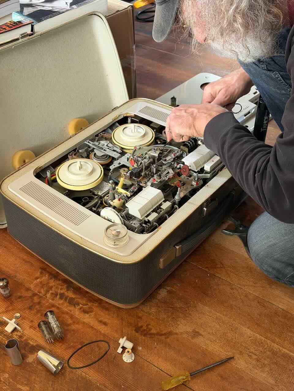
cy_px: 196
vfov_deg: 39.7
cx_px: 147
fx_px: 544
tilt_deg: -40.2
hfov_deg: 30.3
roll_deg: -0.9
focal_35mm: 48
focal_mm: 6.76
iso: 250
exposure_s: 1/53
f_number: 1.78
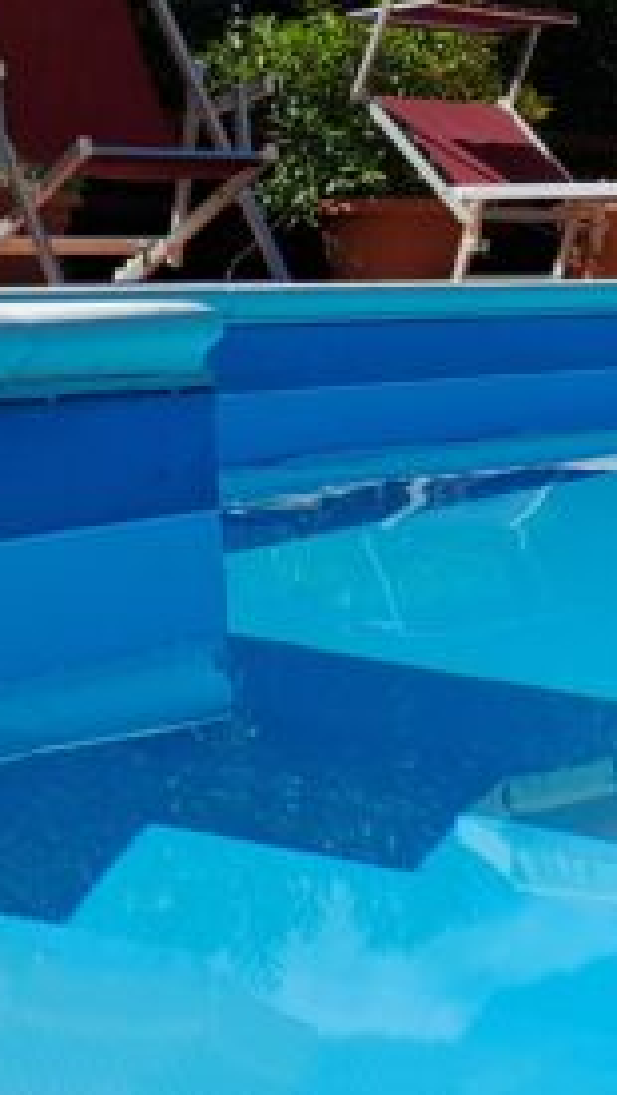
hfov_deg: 13.7
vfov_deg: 27.8
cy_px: 422
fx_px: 2207
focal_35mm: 76
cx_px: 1210
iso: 32
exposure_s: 1/2075
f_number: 1.8
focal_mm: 4.65
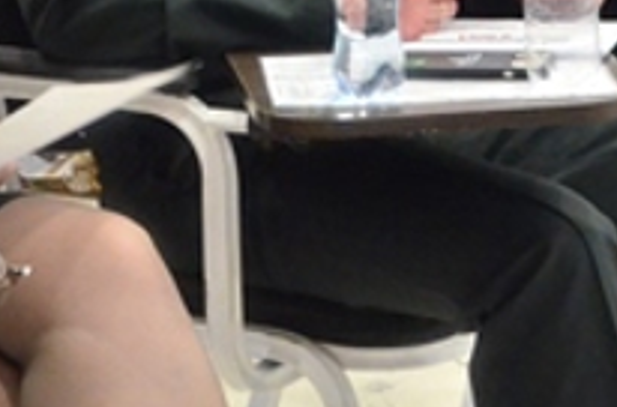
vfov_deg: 5.6
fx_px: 4135
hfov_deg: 8.5
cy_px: -227
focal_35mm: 242
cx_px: 338
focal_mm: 44
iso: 3200
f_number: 9
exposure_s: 1/30
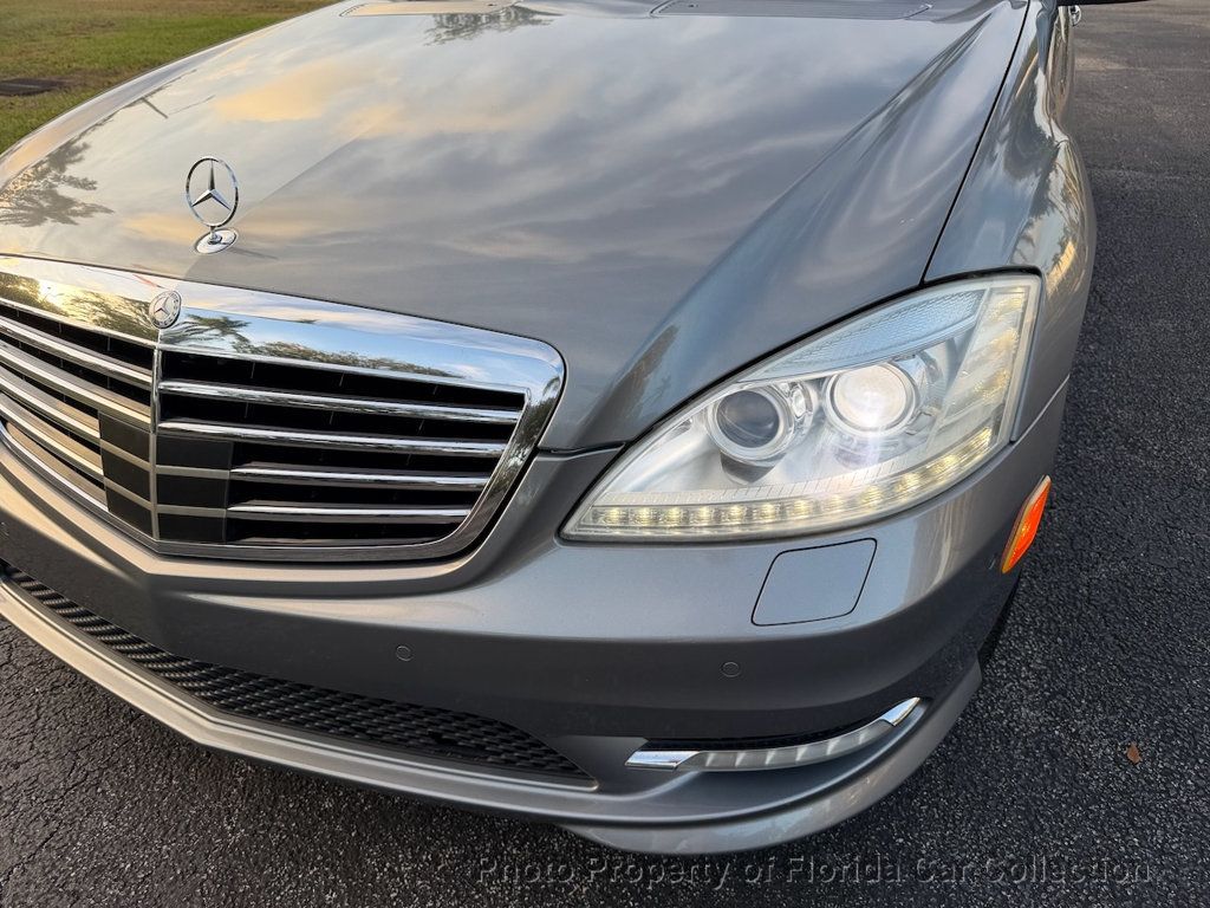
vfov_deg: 56.8
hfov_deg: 71.6
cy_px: 454
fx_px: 839
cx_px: 605
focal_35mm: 24
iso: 80
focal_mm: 6.76
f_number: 1.78
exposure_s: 1/665
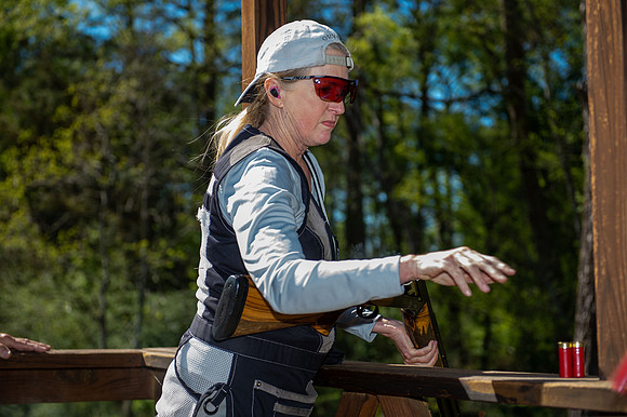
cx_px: 314
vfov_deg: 19.4
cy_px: 208
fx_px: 1218
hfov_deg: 28.9
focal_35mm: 70
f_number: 4
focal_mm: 70
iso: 50
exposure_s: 1/250
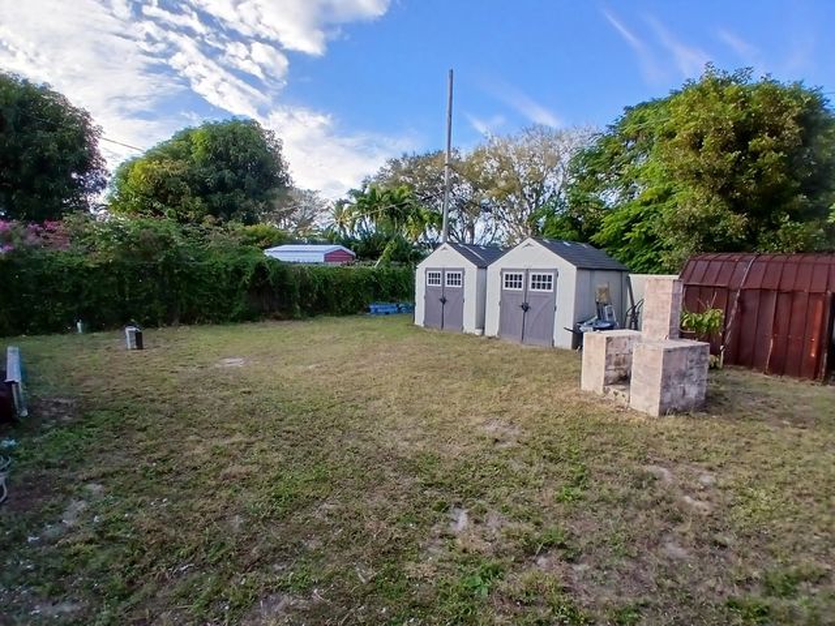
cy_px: 313
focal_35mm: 17
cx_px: 418
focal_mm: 1.4
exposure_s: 1/357
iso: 50
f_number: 2.2
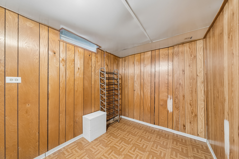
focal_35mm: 12
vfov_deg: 89.9
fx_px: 80
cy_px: 80
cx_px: 120
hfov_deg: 112.7
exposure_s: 1/2
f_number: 8
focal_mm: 12
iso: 400
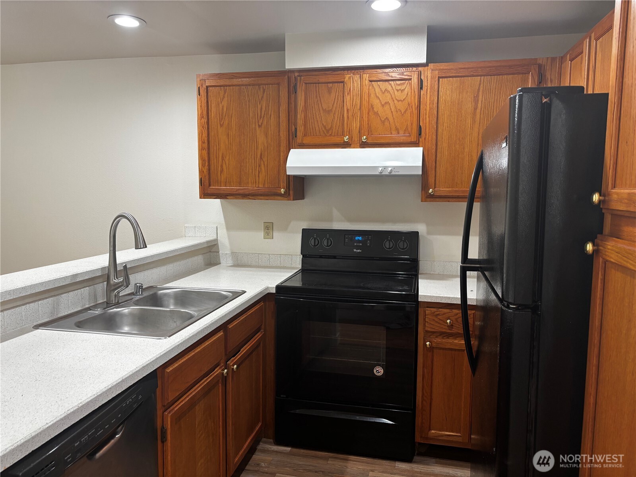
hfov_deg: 67.3
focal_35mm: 26
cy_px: 238
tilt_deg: -6.9
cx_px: 318
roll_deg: -0.9
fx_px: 478
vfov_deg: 53.1
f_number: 1.6
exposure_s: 1/60
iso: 100
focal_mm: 5.96
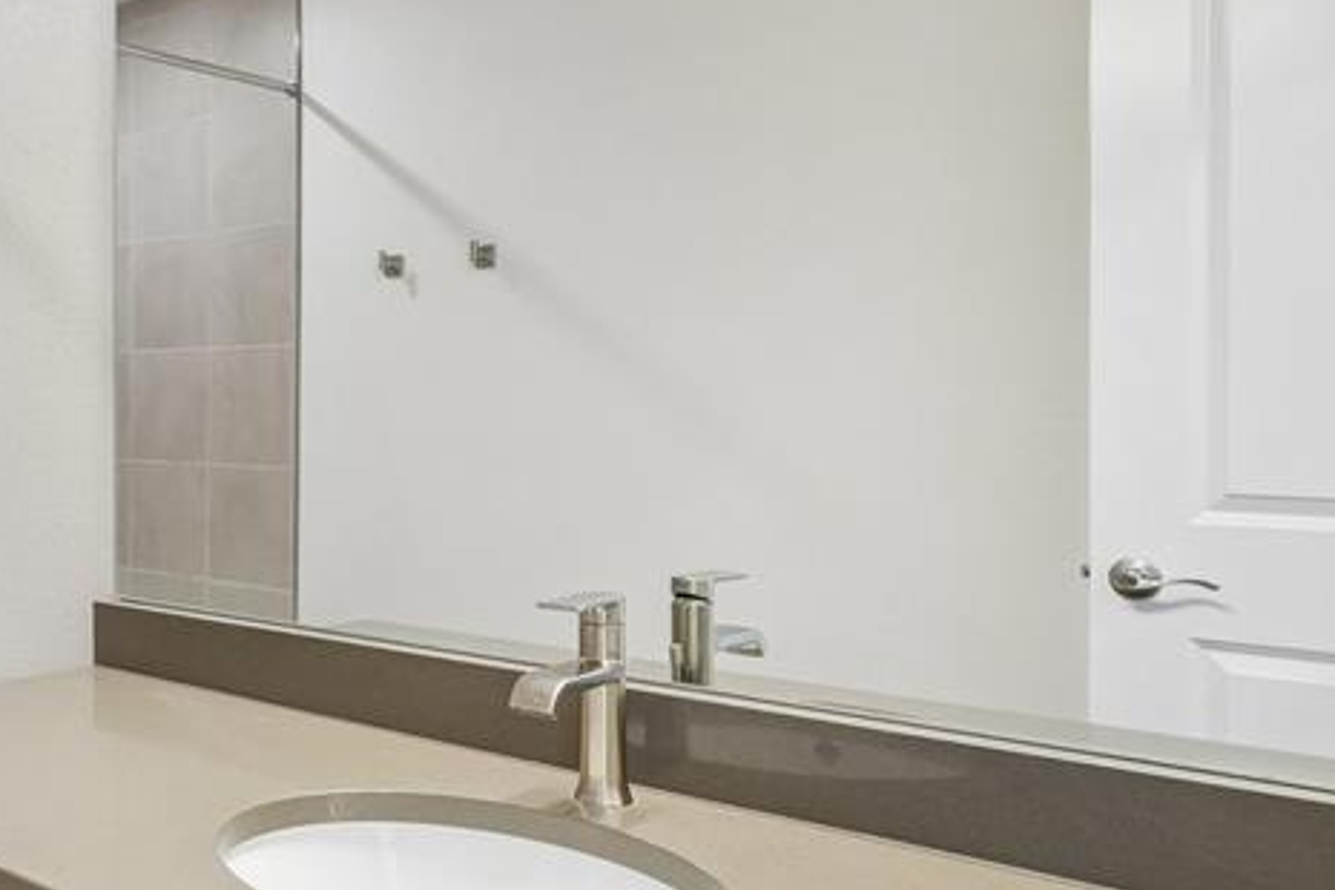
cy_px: 399
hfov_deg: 51.4
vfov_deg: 39.9
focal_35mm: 33
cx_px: 167
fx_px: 1224
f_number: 8
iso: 800
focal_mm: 10
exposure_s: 1/8
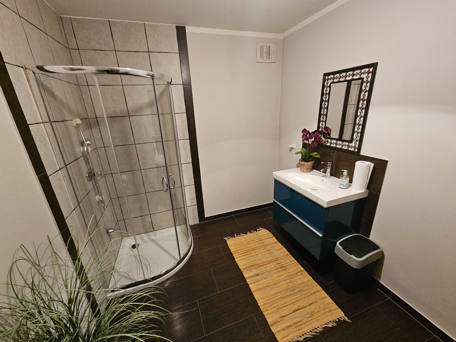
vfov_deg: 89.9
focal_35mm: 13
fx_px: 171
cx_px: 228
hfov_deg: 106.2
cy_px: 171
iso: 1600
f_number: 2.2
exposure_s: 1/25
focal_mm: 2.2
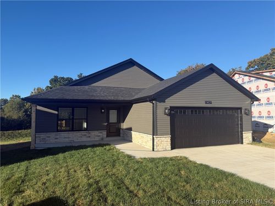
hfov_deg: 71.6
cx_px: 138
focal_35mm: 24
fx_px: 191
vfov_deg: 56.8
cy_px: 103
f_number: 1.78
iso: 80
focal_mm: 6.76
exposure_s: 1/3279
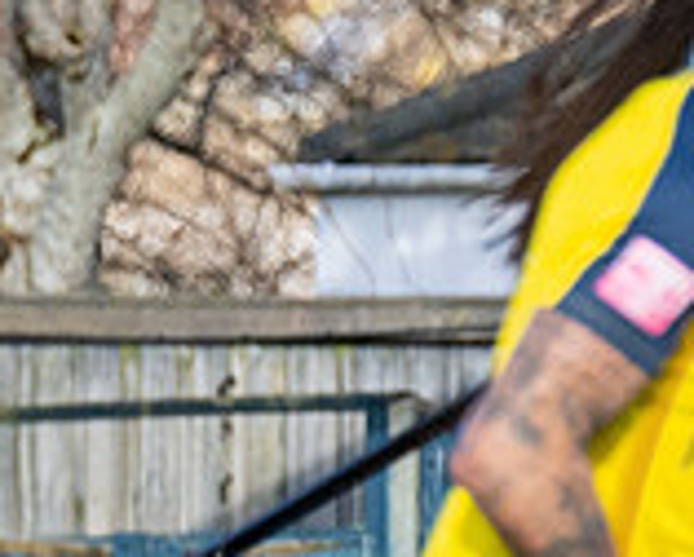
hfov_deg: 1.0
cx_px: 1702
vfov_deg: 0.8
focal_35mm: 1880
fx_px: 38663
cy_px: 764
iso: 400
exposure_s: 1/2500
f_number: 4
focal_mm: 180
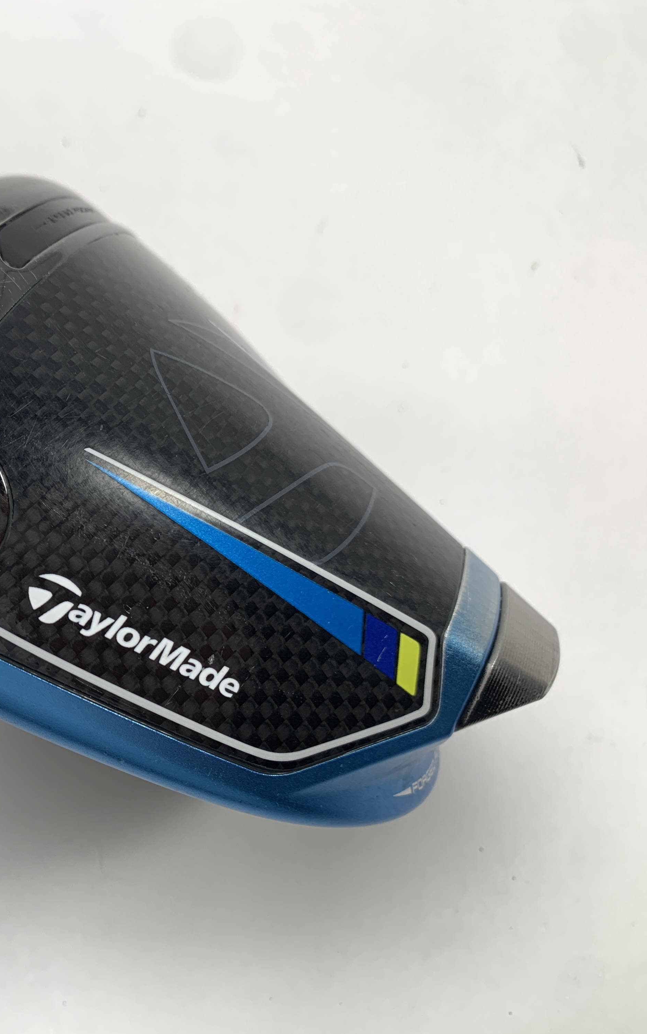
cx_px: -20
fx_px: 1044
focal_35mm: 37
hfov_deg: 31.5
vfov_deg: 52.7
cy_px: 518
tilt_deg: -65.2
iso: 50
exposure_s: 1/120
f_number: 1.8
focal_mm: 4.25
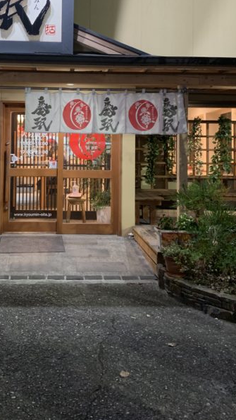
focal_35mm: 38
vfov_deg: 51.9
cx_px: 71
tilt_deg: +1.3
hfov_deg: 30.8
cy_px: 144
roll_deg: +0.2
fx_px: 423
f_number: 1.8
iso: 400
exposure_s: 1/37
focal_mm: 4.25
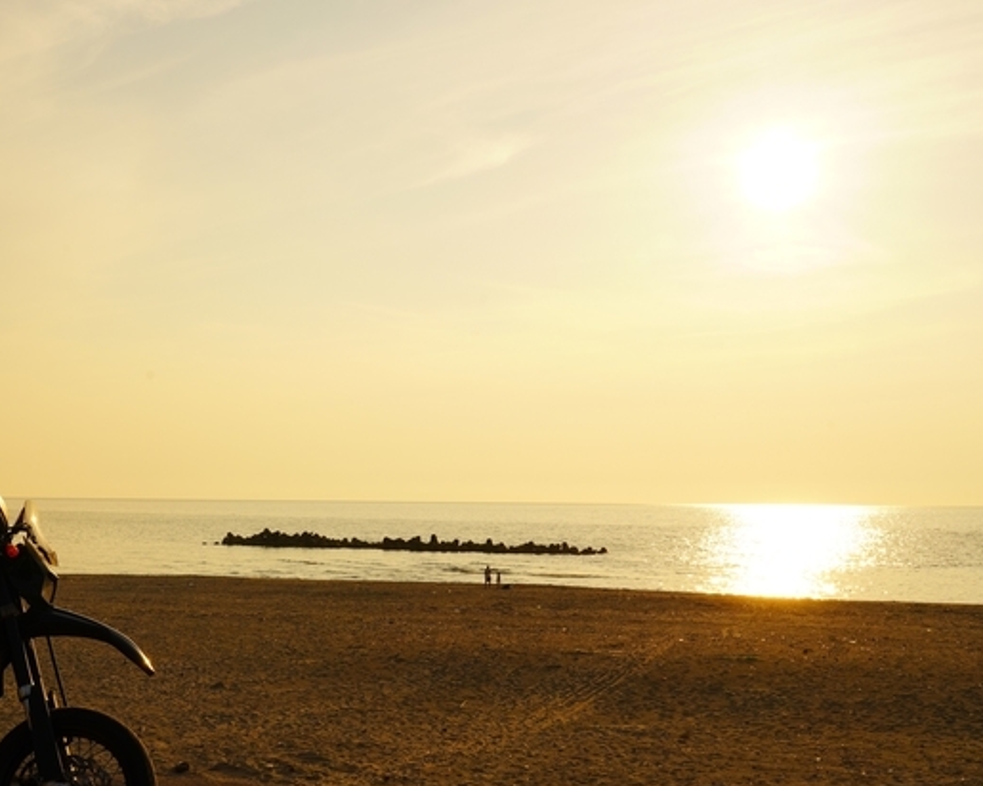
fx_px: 1484
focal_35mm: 51
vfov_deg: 29.6
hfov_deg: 35.9
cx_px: 258
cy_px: 478
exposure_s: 1/160
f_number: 16
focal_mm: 35
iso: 100
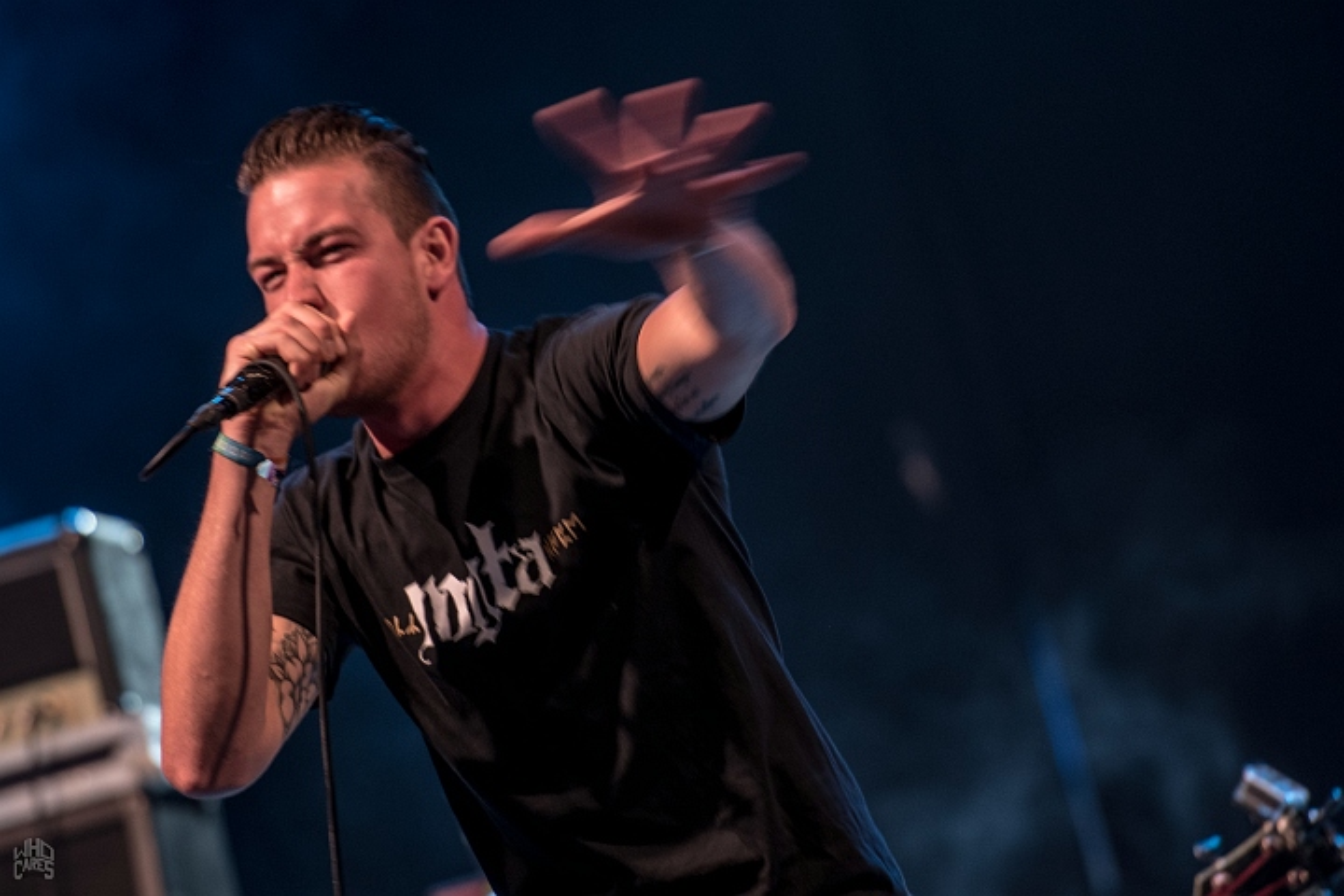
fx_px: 11199
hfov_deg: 6.9
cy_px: 448
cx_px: 672
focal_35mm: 300
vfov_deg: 4.6
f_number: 2.8
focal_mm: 200
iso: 800
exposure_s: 1/100
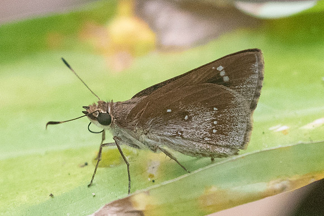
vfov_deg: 1.3
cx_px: 231
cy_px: 42
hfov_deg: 1.9
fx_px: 9637
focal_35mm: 1071
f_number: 4
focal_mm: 150
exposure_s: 1/500
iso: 1250
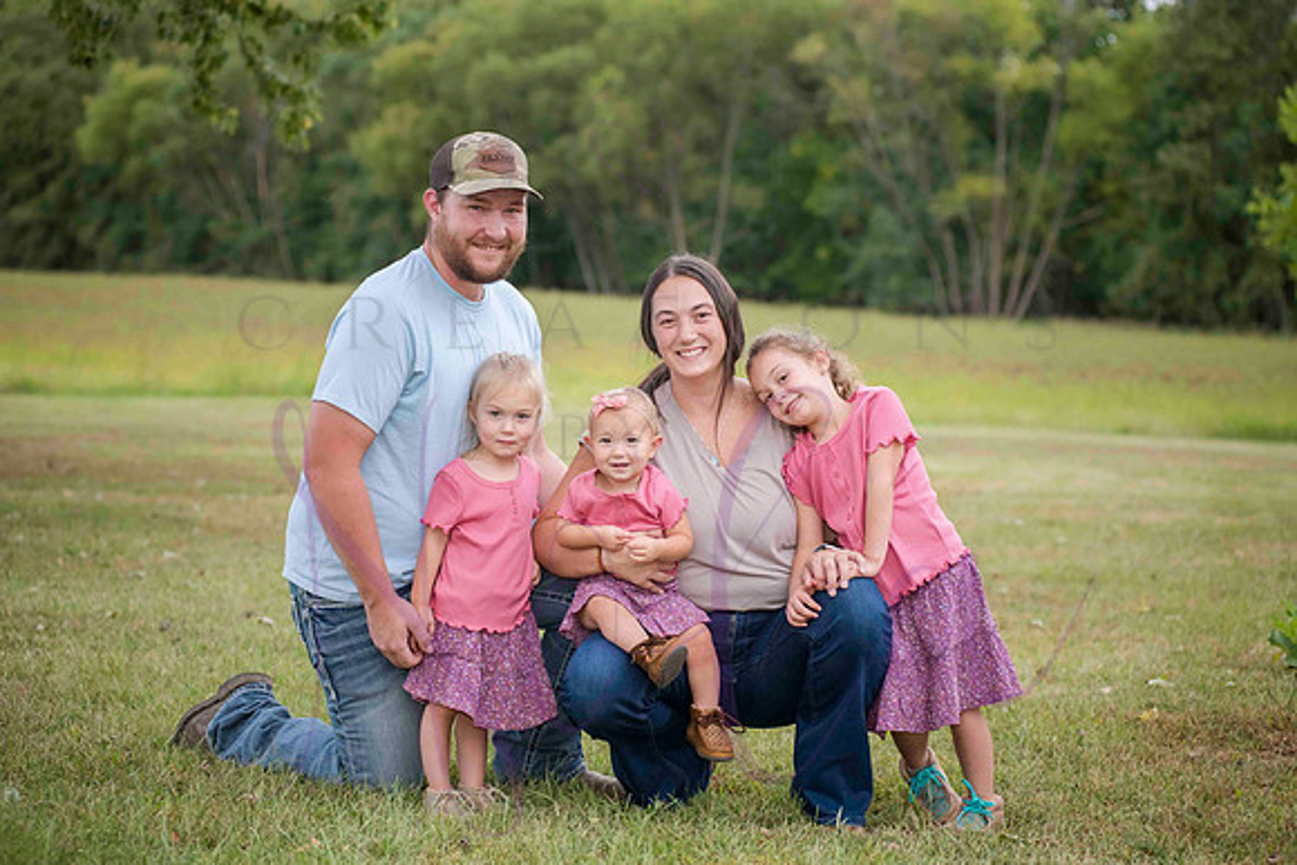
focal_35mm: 80
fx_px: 2883
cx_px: 648
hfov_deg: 25.4
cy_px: 432
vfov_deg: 17.1
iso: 400
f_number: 4.5
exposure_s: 1/500
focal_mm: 80
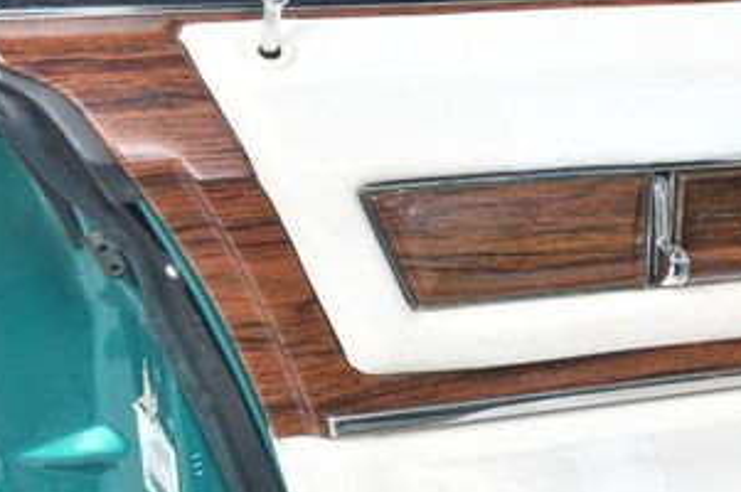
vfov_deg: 16.2
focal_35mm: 83
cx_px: 734
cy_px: 445
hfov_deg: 23.5
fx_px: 1707
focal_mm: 26
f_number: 5.6
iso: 100
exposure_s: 1/160
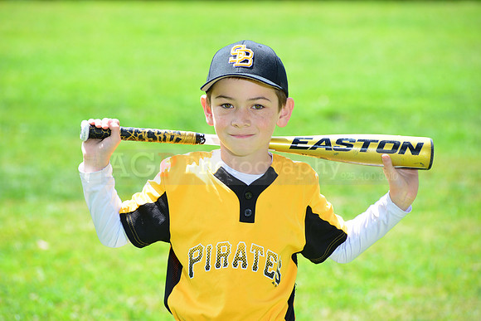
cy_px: 160
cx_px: 240
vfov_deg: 6.9
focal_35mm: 200
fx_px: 2673
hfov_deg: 10.3
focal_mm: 200
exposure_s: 1/200
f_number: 8
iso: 200
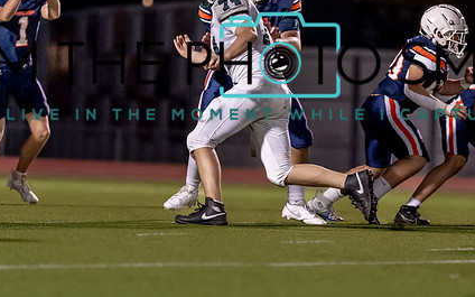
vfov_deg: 3.6
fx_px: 4699
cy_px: 91
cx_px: 267
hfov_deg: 5.8
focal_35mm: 363
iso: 1600
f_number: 1.8
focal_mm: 135
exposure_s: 1/1000
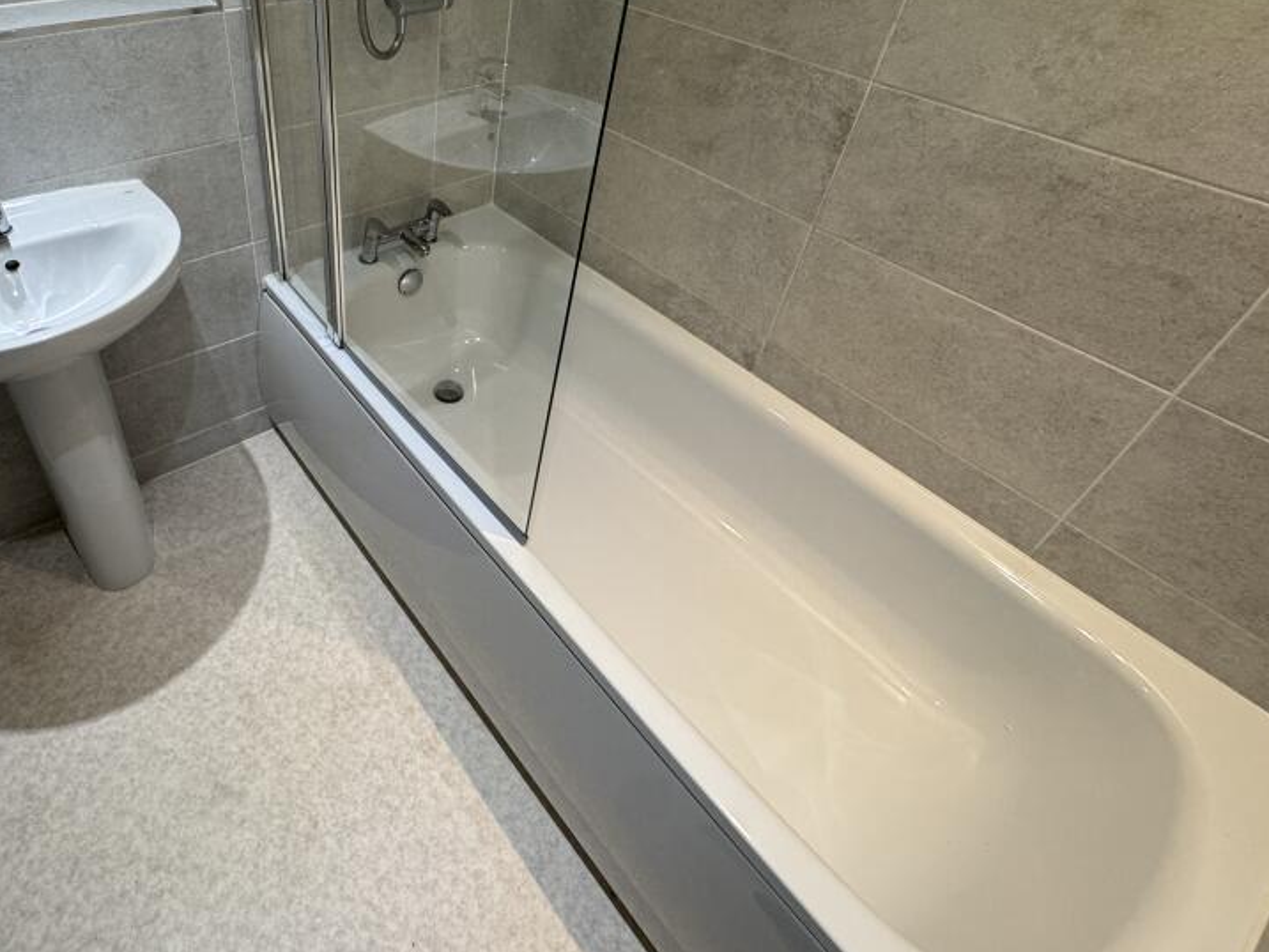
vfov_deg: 64.3
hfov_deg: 78.7
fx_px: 733
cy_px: 317
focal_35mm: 20
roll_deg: -1.0
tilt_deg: -36.3
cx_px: 409
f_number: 2.2
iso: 200
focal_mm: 2.22
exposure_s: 1/100
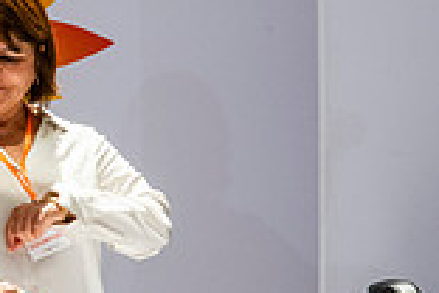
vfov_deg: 2.0
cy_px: 266
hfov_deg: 3.0
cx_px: -144
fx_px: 8426
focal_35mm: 691
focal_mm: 180
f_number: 18
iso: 1600
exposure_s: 1/250
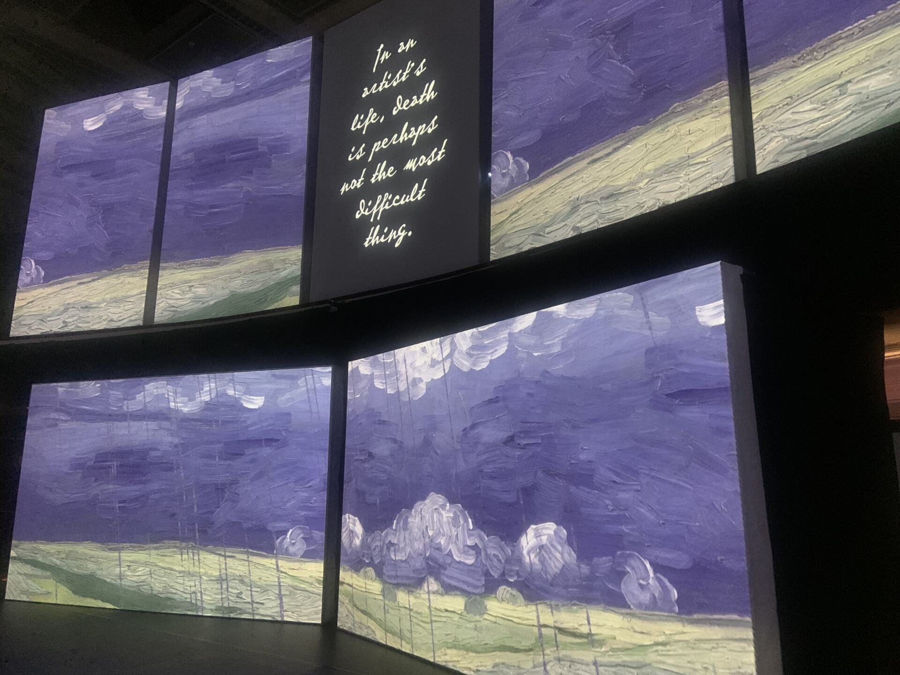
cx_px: 450
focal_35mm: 26
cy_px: 338
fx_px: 676
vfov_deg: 53.1
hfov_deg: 67.3
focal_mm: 4.25
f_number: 1.8
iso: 500
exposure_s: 1/30
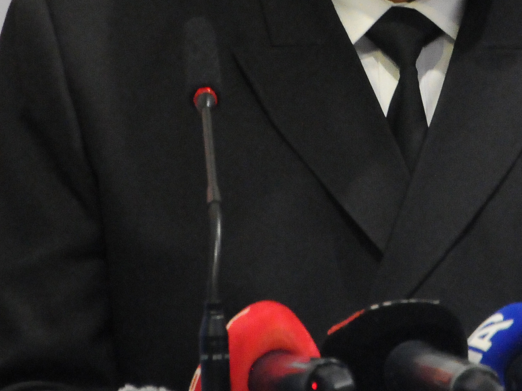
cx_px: 468
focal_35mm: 1252
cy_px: -41
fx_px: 18880
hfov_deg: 1.6
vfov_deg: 1.2
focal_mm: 300
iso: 3200
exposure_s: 1/80
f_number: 6.3
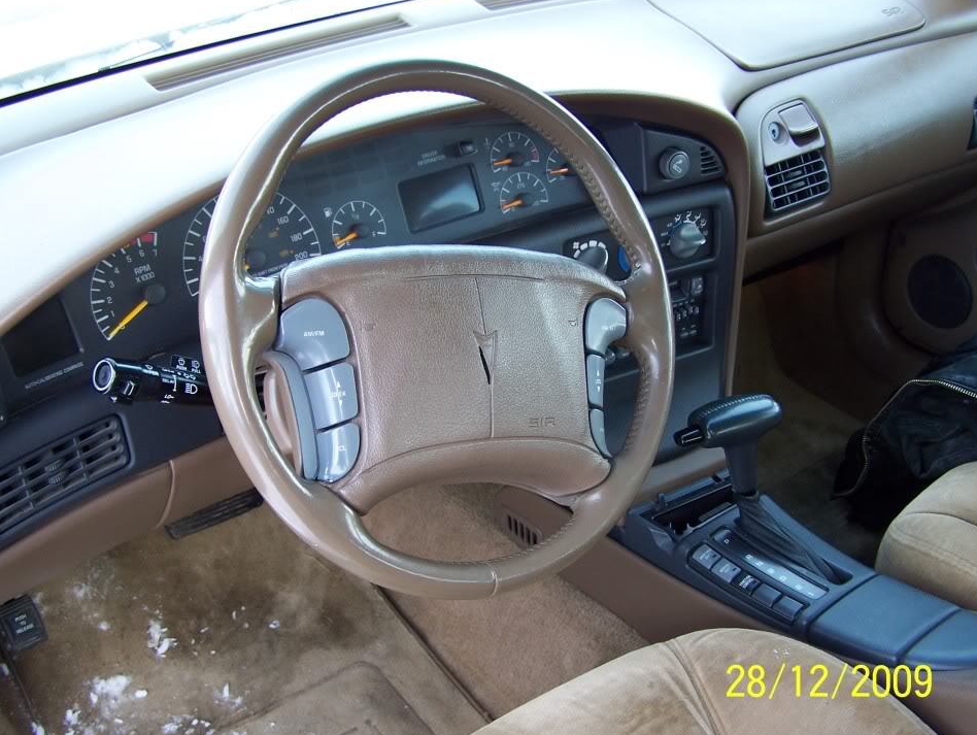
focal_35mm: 41
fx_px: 1158
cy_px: 386
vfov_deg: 35.2
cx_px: 460
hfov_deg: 45.7
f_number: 2.8
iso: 80
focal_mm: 6.3
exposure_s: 1/30
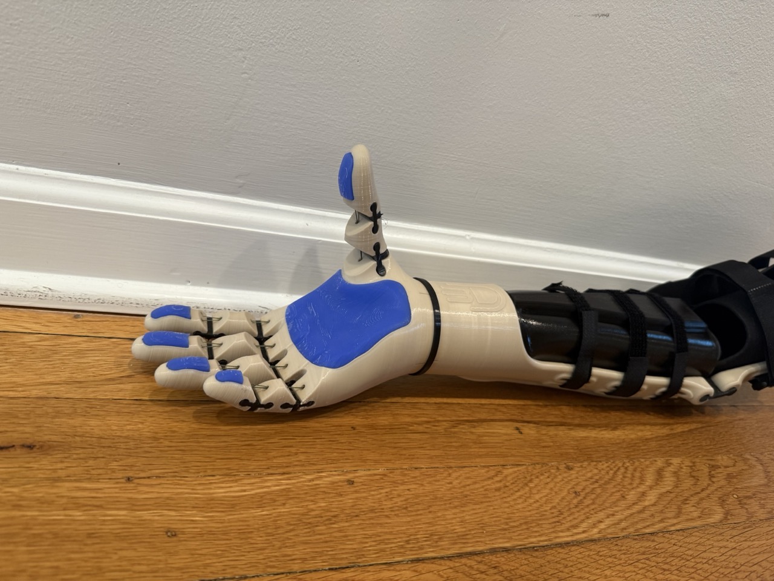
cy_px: 290
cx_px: 387
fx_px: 537
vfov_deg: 56.8
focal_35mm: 24
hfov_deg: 71.6
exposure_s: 1/60
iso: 160
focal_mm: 6.76
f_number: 1.78
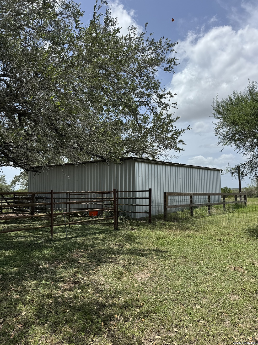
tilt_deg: +4.6
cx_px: 129
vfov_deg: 71.6
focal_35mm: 24
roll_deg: -0.2
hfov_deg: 56.8
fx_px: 239
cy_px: 172
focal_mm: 6.76
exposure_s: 1/4310
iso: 80
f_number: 1.78
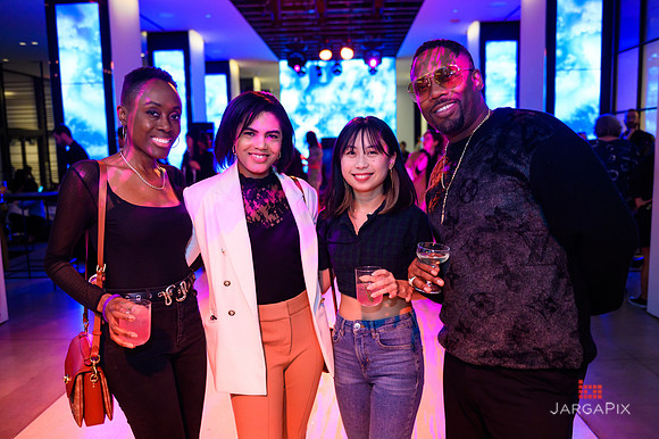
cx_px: 330
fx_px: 585
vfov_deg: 41.1
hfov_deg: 58.7
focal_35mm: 32
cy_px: 220
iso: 1600
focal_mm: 32
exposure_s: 1/160
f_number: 3.2
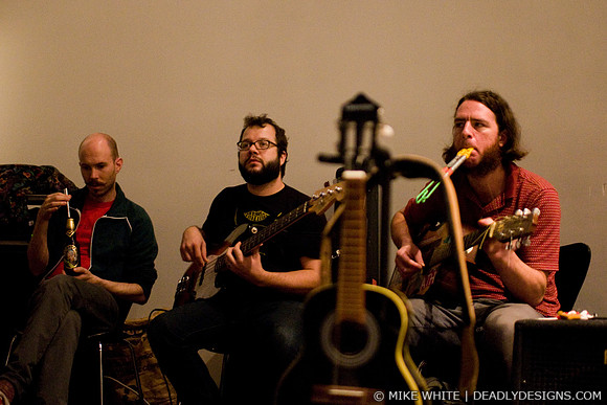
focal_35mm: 45
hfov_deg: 43.6
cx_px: 304
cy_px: 202
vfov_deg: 29.9
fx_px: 759
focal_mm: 30
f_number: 1.4
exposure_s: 1/40
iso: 1600
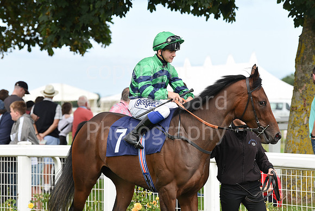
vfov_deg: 7.6
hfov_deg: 11.4
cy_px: 106
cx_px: 158
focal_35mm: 180
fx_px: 1575
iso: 500
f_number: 5.6
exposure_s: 1/1600
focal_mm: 180
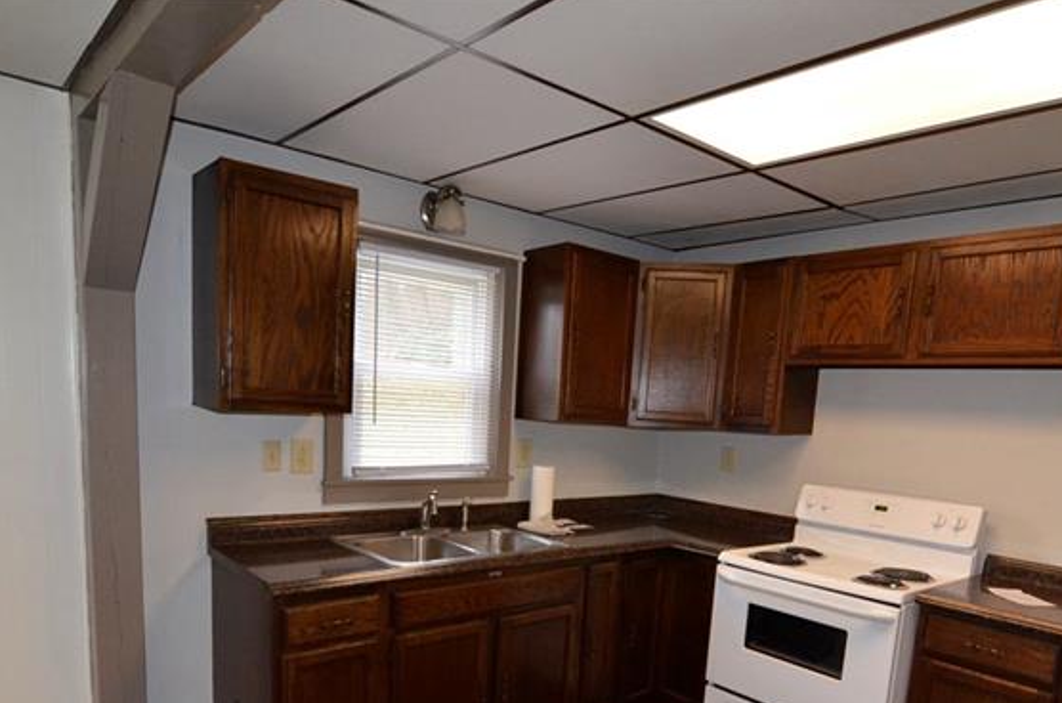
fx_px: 698
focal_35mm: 24
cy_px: 498
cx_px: 532
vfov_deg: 51.9
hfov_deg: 74.5
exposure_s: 1/60
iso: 1600
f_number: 5.6
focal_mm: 11
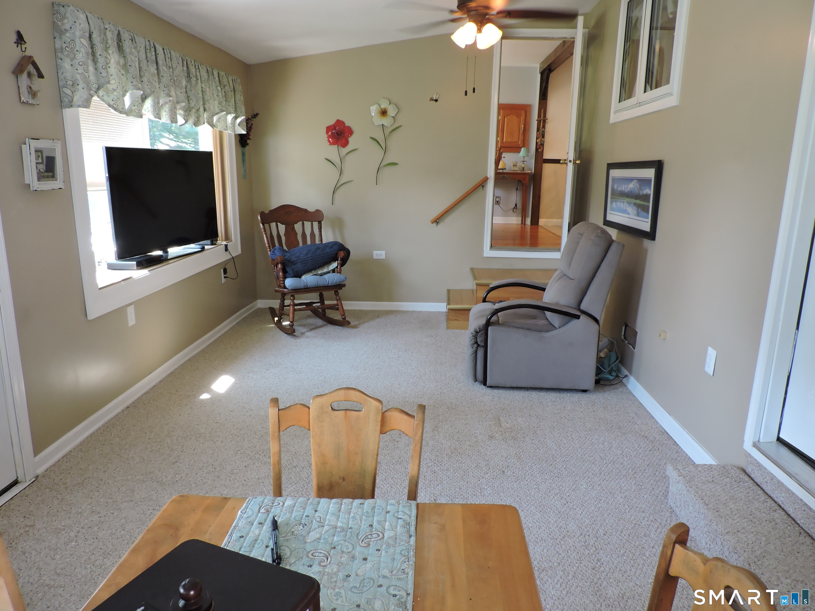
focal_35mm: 24
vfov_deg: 56.8
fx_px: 565
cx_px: 408
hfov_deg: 71.6
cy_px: 306
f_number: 3
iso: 220
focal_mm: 4.3
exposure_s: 1/30
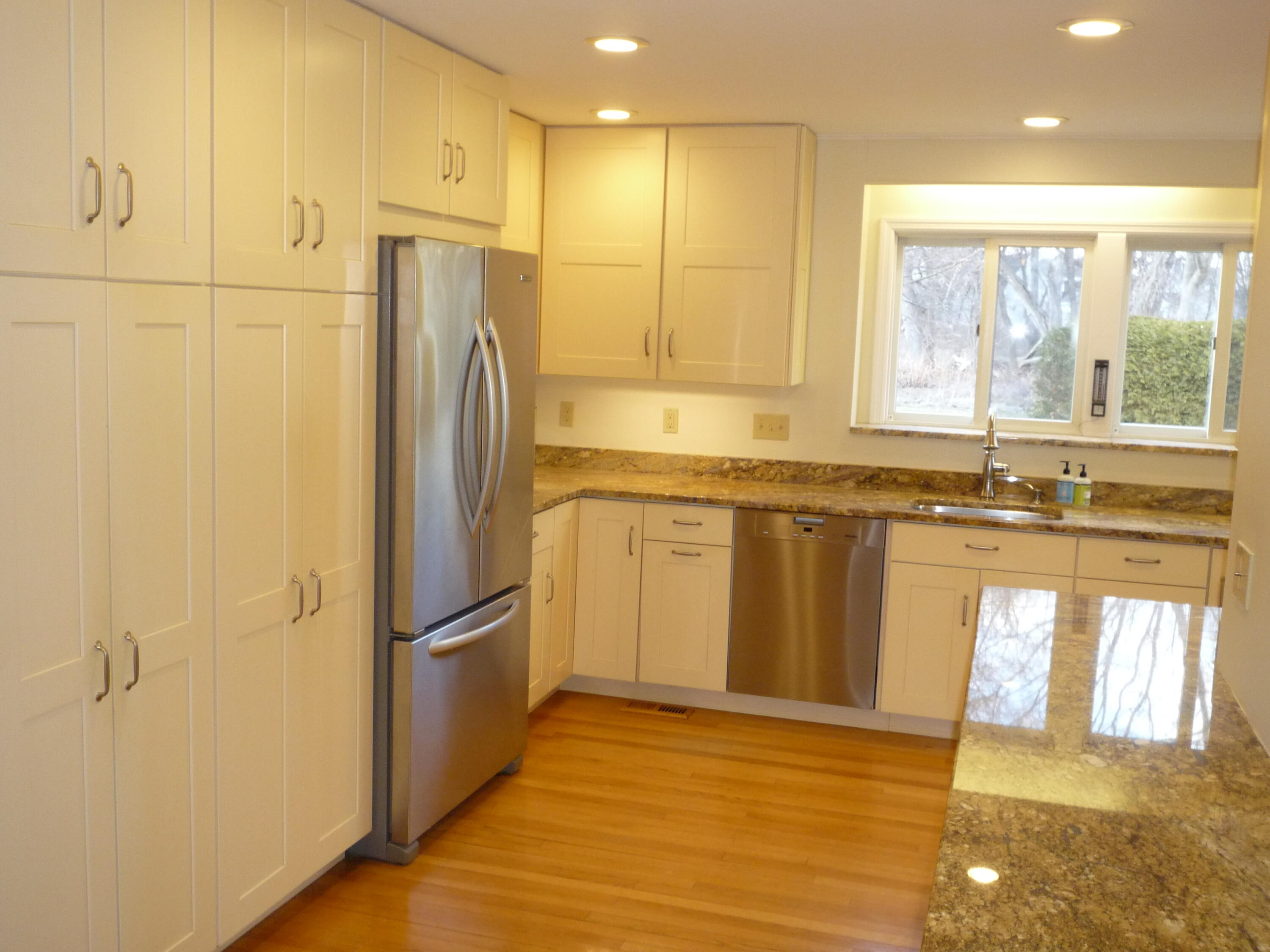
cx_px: 635
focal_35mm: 33
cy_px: 476
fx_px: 1211
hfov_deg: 55.4
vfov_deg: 42.9
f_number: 3.6
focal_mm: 5.8
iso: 200
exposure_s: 1/30
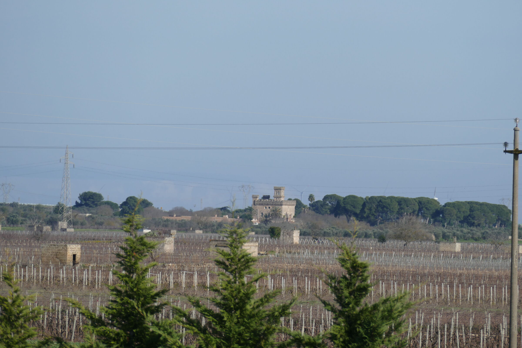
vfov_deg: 3.4
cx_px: 261
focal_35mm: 400
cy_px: 174
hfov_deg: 5.2
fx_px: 5800
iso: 125
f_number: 4.5
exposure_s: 1/1600
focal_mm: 146
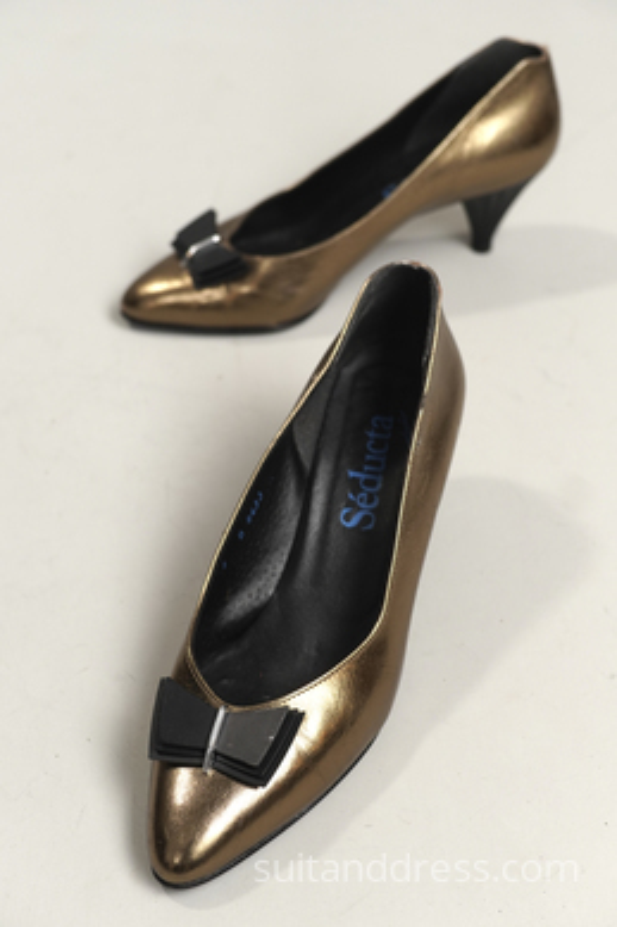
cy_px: 464
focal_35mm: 48
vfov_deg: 41.1
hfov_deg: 28.1
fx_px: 1235
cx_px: 308
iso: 400
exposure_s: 1/100
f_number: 4
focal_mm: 32
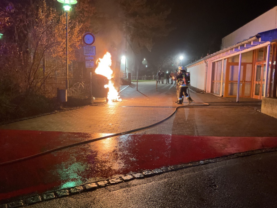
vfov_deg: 48.2
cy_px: 104
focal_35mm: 29
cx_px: 138
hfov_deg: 61.7
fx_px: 232
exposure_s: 1/30
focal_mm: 3
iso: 320
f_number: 1.8
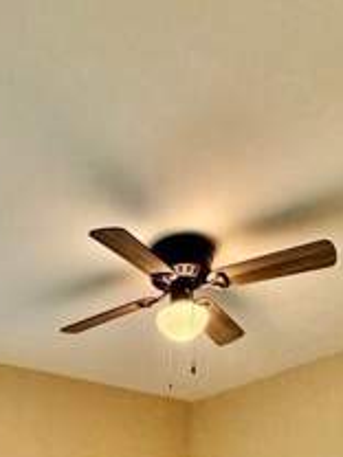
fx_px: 568
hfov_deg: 33.2
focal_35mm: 43
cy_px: 595
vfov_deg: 32.7
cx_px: 106
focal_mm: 2.22
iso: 320
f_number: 2.2
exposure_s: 1/120
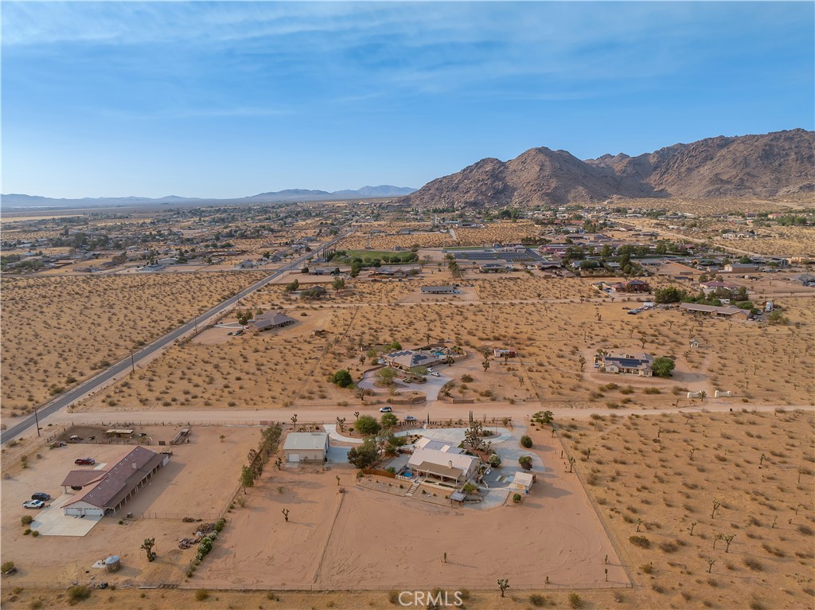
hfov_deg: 71.6
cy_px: 305
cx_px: 408
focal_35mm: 24
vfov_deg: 56.7
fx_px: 565
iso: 110
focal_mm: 12.29
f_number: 2.8
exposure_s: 1/1600
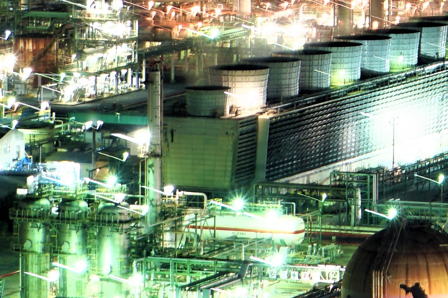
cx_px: 520
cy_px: -301
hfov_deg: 6.0
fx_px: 4218
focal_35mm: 339
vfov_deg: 4.0
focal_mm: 70
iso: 100
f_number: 9
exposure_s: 20
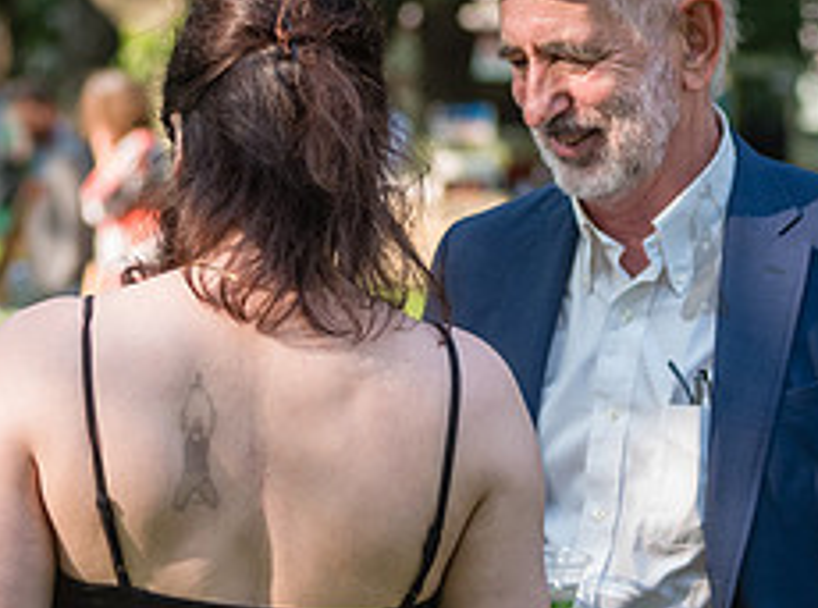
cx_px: 383
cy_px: 410
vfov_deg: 6.4
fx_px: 5418
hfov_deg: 8.6
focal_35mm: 230
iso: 500
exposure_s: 1/400
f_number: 4
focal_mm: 80
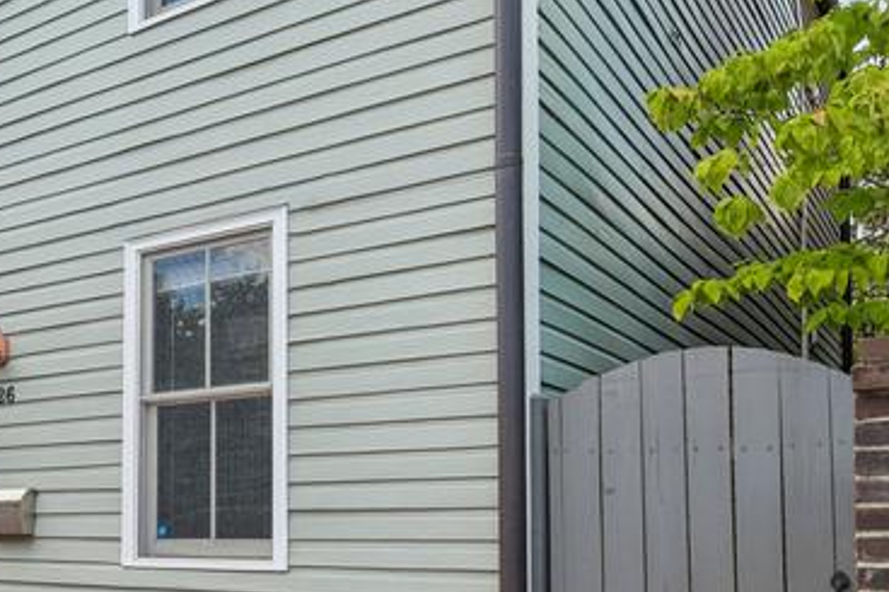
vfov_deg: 34.1
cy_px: 354
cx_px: 118
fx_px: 963
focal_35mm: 39
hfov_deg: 45.7
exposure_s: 1/60
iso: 100
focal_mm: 14
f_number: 8
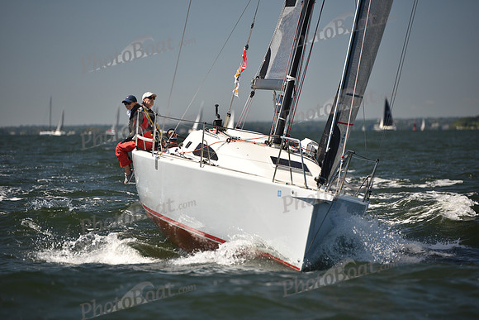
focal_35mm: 200
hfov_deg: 10.3
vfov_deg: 6.9
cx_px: 240
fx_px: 2662
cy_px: 160
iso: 250
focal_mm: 200
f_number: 3.5
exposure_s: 1/1250
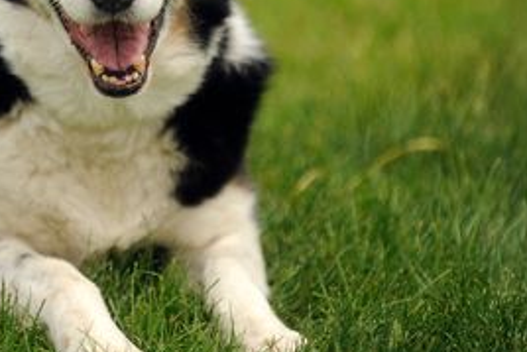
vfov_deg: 4.1
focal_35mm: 334
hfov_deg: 6.2
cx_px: 126
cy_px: 52
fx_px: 4892
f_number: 2.8
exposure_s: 1/4000
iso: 320
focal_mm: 175
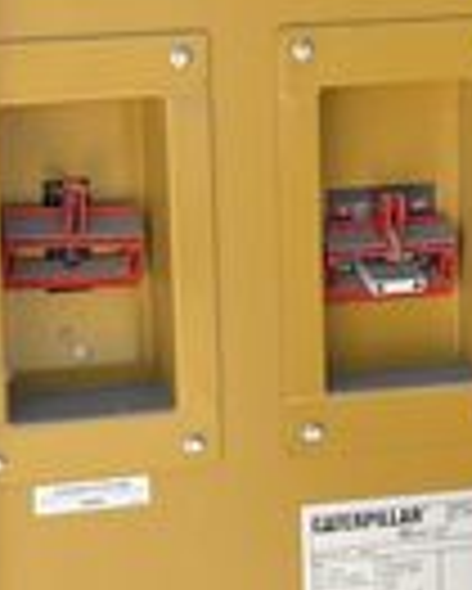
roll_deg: +3.5
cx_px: 171
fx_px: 2163
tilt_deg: -8.5
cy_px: 207
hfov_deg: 12.4
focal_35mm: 124
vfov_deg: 15.5
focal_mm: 5.1
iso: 50
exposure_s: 1/1086
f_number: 1.6
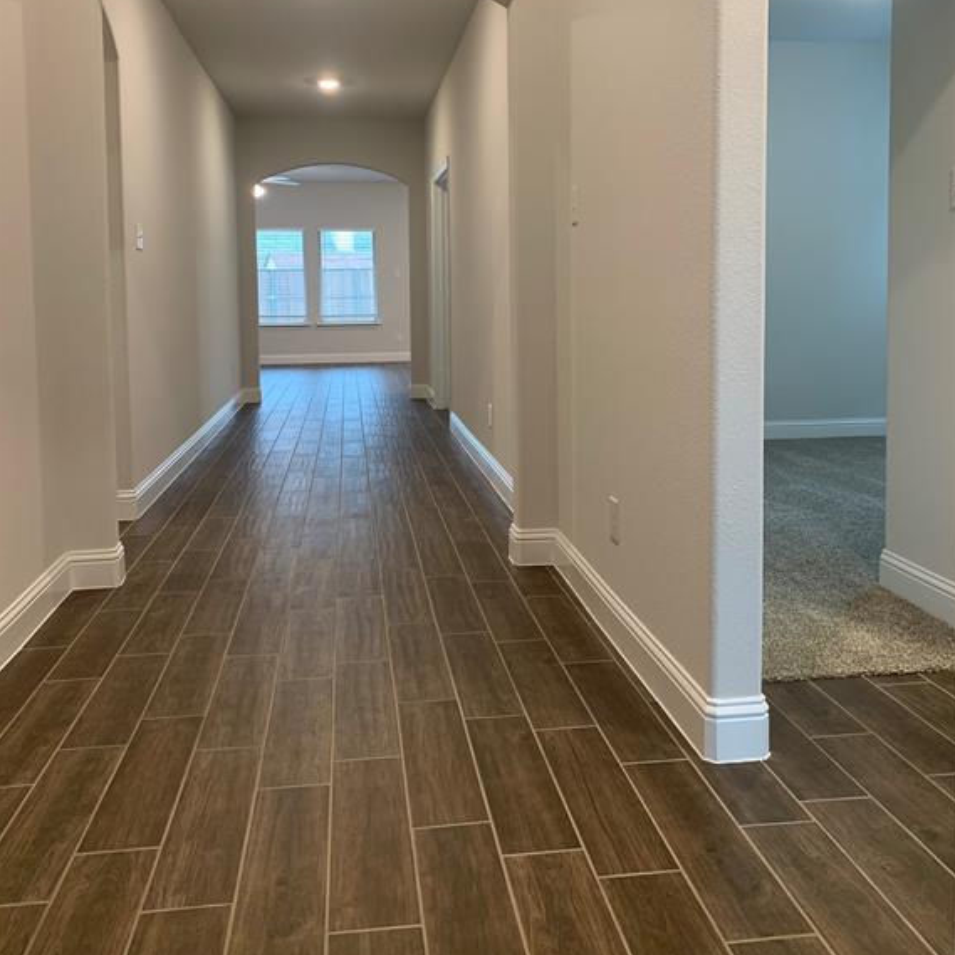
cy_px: 357
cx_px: 478
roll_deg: +0.1
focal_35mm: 31
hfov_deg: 52.5
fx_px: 968
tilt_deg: -2.8
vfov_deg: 52.0
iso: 125
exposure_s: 1/60
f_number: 1.8
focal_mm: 4.25
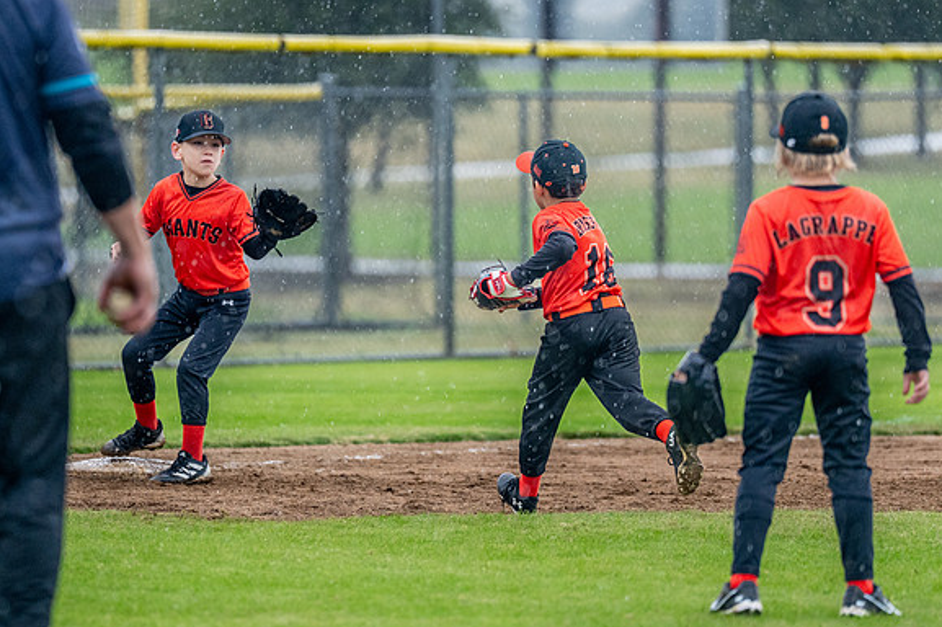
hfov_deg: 5.9
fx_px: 9100
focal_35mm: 348
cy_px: 344
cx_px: 438
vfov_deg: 3.9
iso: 1250
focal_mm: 200
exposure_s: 1/1000
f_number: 2.8
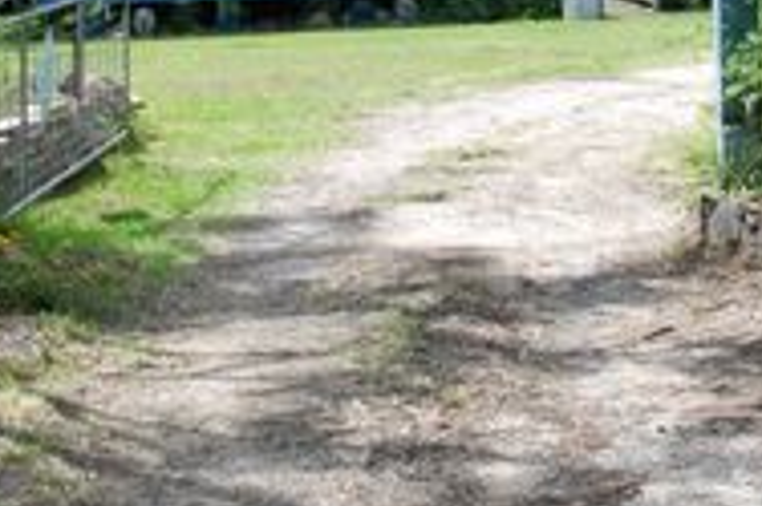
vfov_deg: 14.9
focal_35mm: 90
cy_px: -14
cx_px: 535
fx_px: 1903
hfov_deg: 22.5
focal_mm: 24
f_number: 11
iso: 800
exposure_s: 1/500
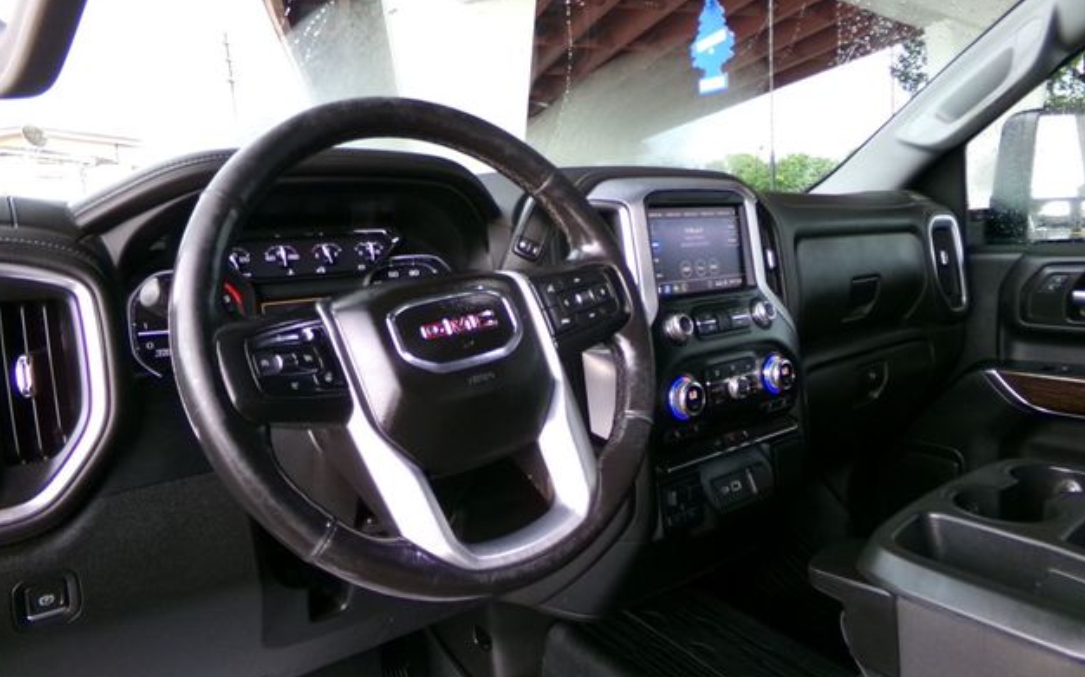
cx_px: 534
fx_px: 769
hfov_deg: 70.4
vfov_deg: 47.6
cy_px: 320
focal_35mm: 26
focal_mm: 4.3
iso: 294
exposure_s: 1/60
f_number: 3.7
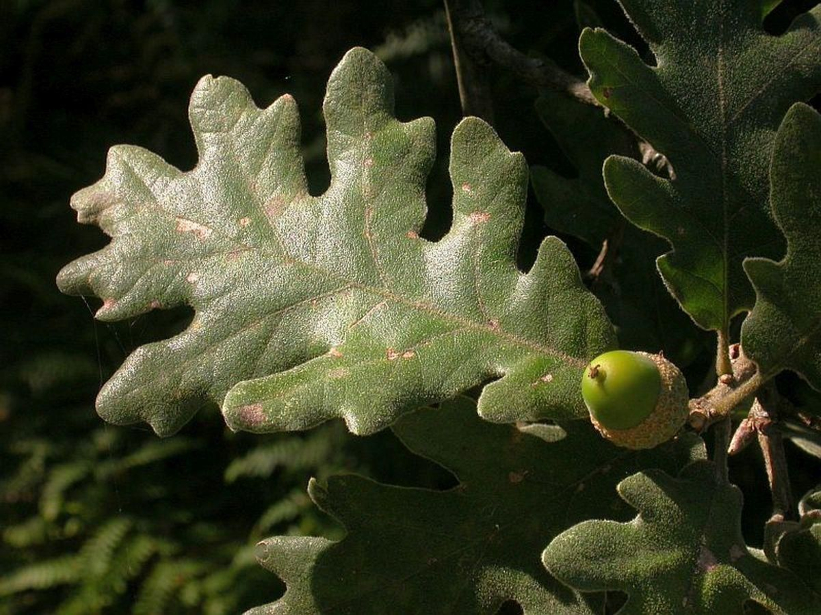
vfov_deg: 16.1
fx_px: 2182
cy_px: 308
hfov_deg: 21.3
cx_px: 410
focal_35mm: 92
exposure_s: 1/250
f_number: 6.8
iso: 100
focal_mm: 19.1
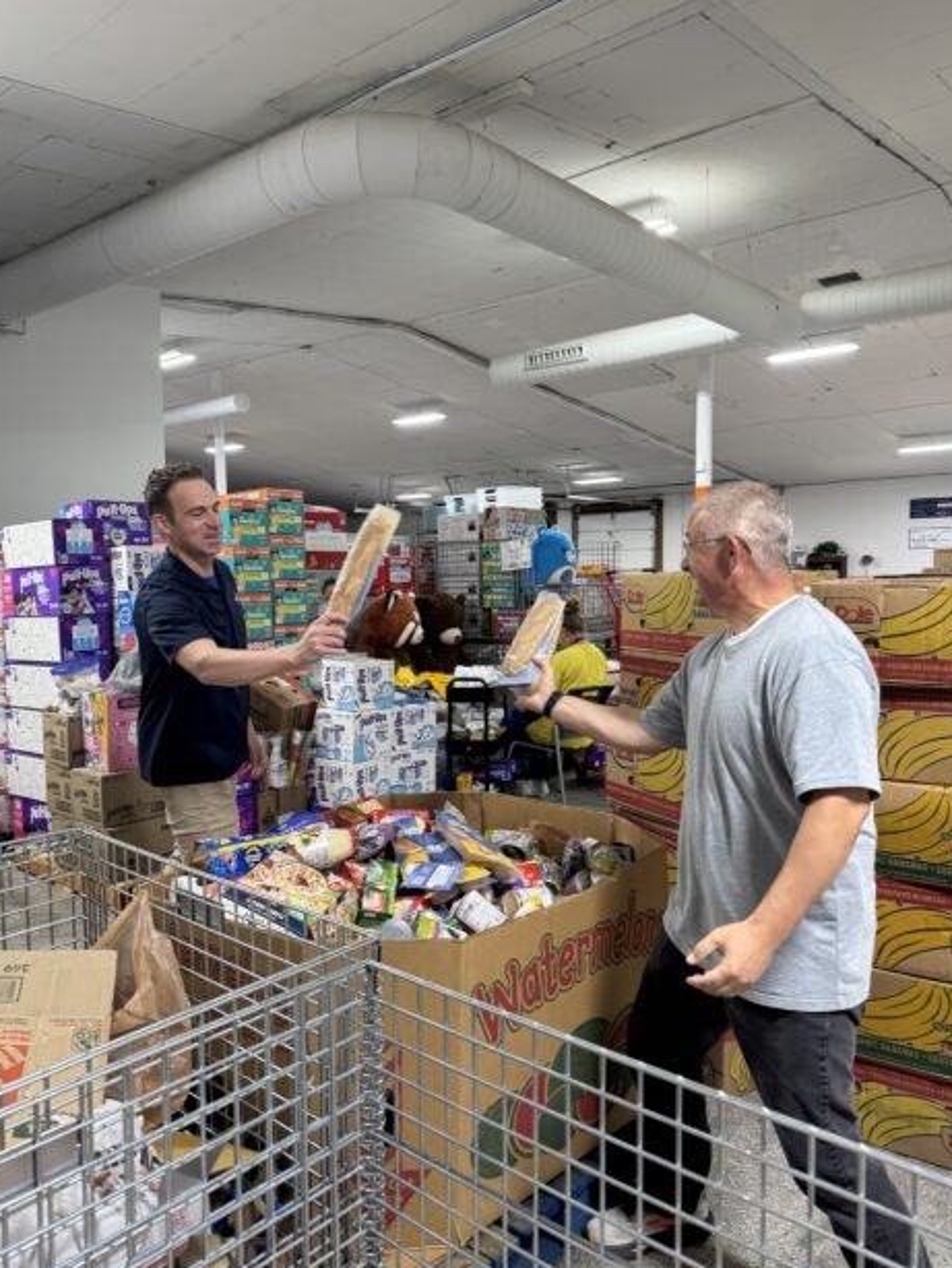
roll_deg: +1.2
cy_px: 626
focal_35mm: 25
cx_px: 481
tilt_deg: -7.1
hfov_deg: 54.9
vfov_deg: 69.4
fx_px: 916
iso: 160
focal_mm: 6.76
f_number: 1.78
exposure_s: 1/121
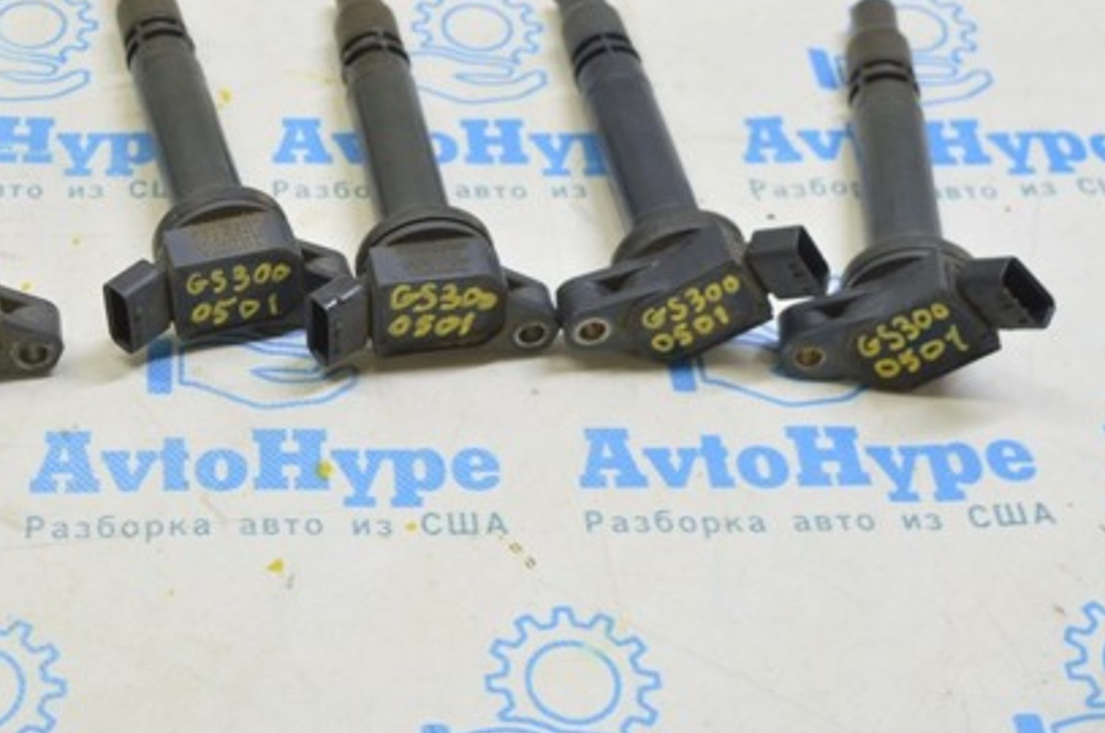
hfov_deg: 30.0
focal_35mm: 66
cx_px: 261
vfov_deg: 20.4
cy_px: 224
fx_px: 2023
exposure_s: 1/20
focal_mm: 28
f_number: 5.6
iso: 400
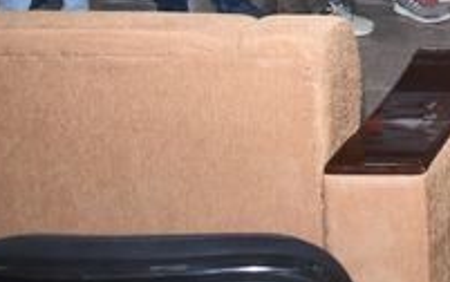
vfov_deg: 9.7
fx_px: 1510
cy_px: -336
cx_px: 978
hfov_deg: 13.7
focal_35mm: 123
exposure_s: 1/125
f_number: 5
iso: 800
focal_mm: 18
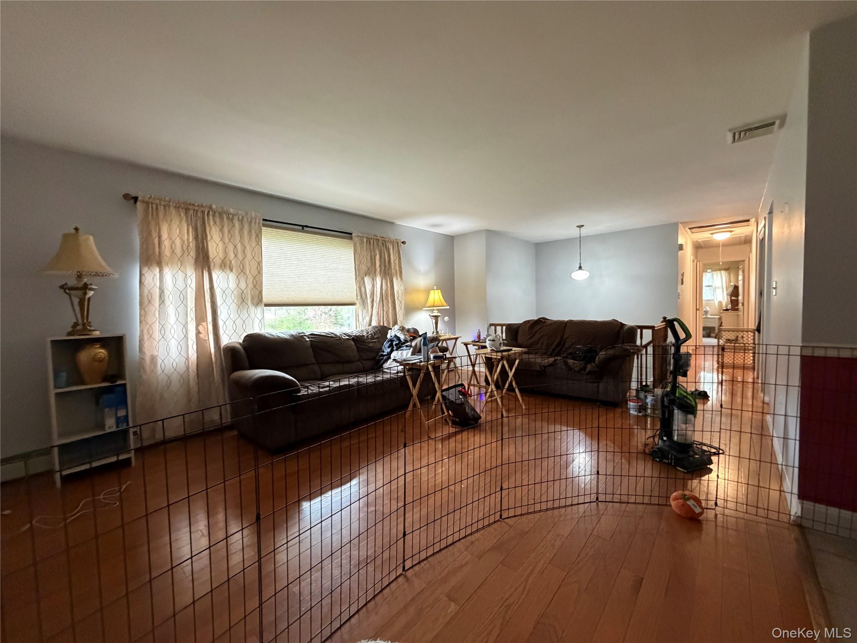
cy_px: 322
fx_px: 347
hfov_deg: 102.1
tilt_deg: -2.6
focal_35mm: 14
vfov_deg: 85.7
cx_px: 428
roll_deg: +0.7
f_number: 2.2
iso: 640
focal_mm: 2.22
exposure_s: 1/60
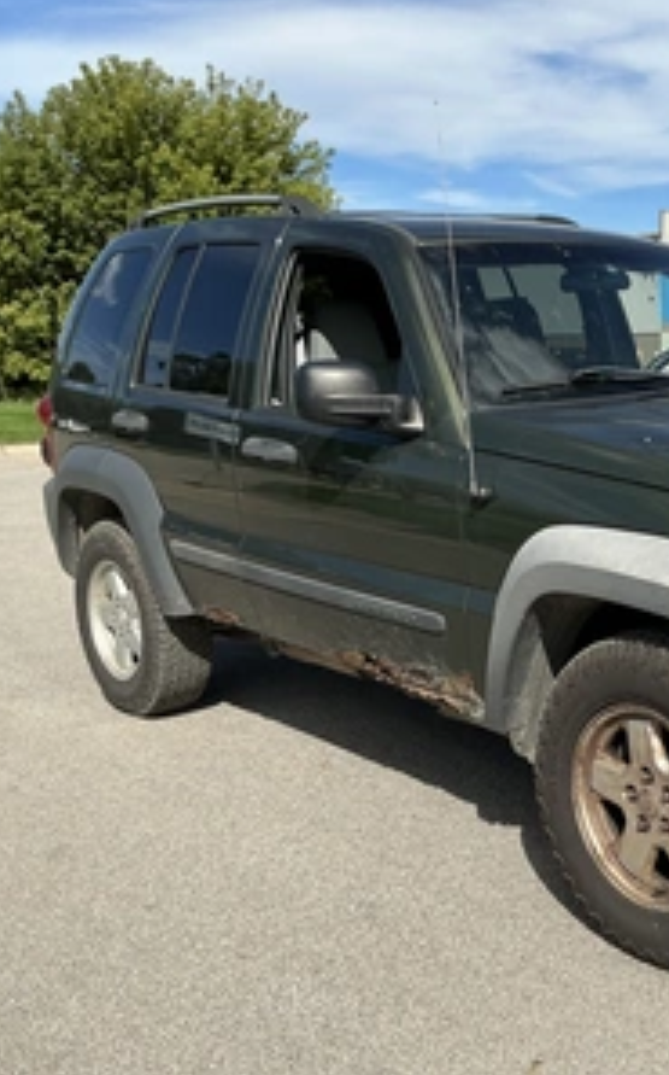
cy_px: 536
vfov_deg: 49.3
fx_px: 1170
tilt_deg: -7.0
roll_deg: -0.2
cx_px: 636
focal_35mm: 40
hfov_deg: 30.1
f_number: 1.8
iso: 25
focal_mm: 3
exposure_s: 1/2141
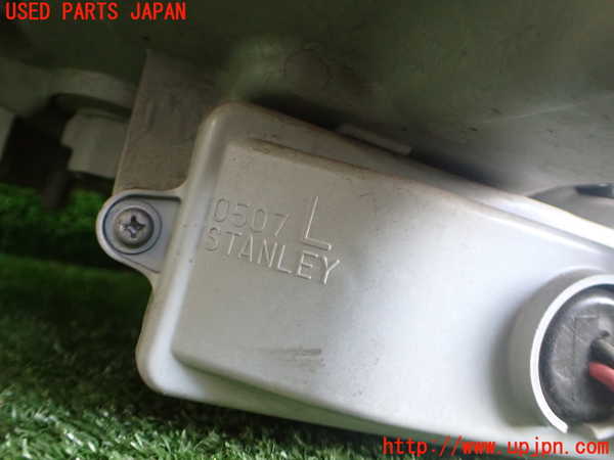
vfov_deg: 46.8
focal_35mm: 30
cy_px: 230
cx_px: 307
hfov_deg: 60.0
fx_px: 532
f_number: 2.3
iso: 800
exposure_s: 1/80
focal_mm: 5.4
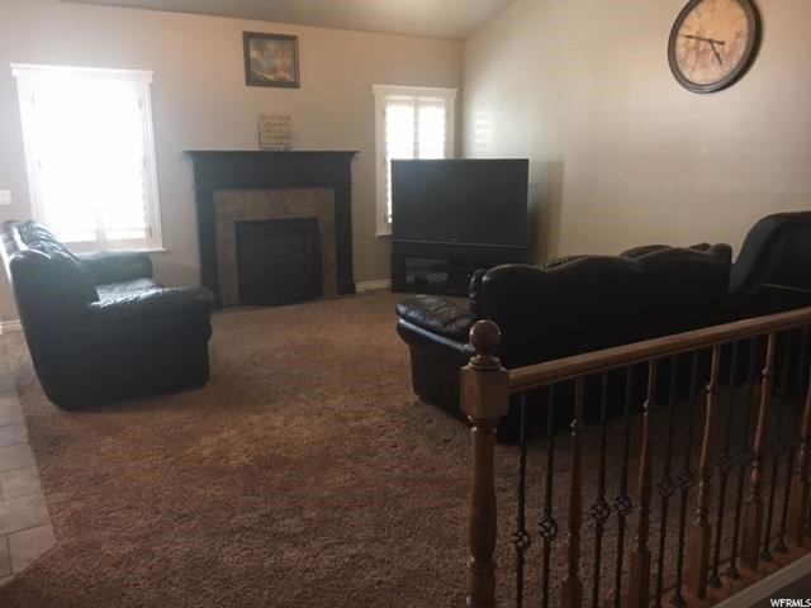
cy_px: 304
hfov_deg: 61.7
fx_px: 679
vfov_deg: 48.2
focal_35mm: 29
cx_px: 406
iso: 200
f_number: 2.2
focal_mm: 4.15
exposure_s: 1/30
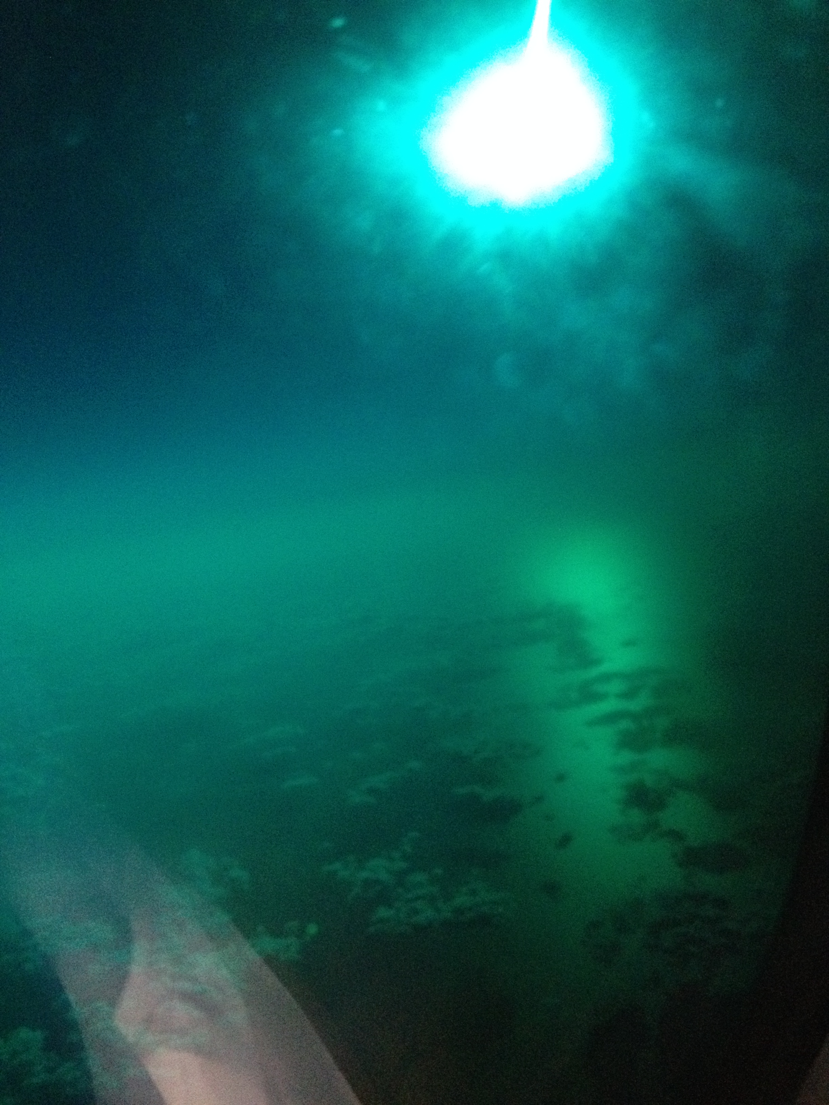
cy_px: 552
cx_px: 414
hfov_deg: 40.7
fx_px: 1118
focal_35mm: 35
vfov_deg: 52.6
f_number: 2.4
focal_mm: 4.28
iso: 500
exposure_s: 1/15
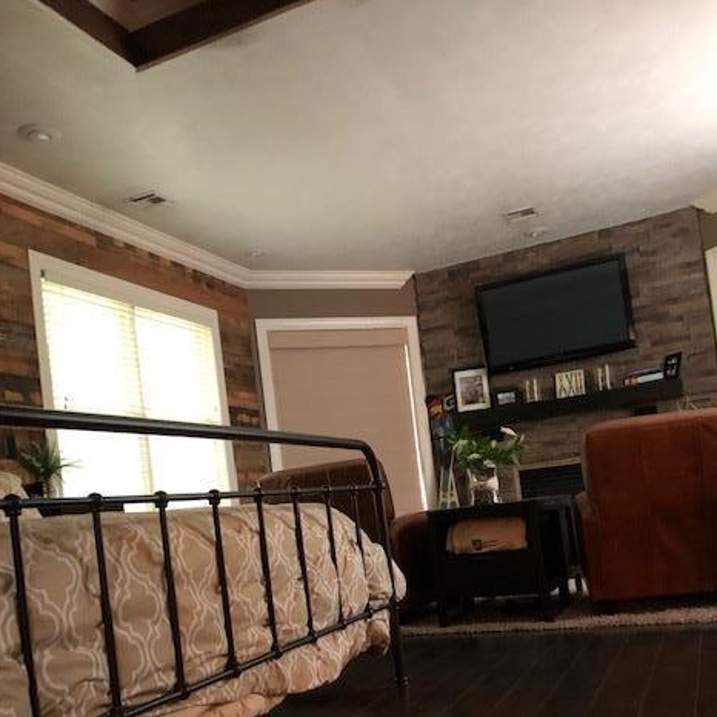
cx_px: 360
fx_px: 797
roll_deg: +6.6
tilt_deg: +0.6
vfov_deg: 47.7
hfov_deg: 48.5
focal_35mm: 34
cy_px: 479
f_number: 1.8
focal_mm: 3.99
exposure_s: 1/4
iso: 100
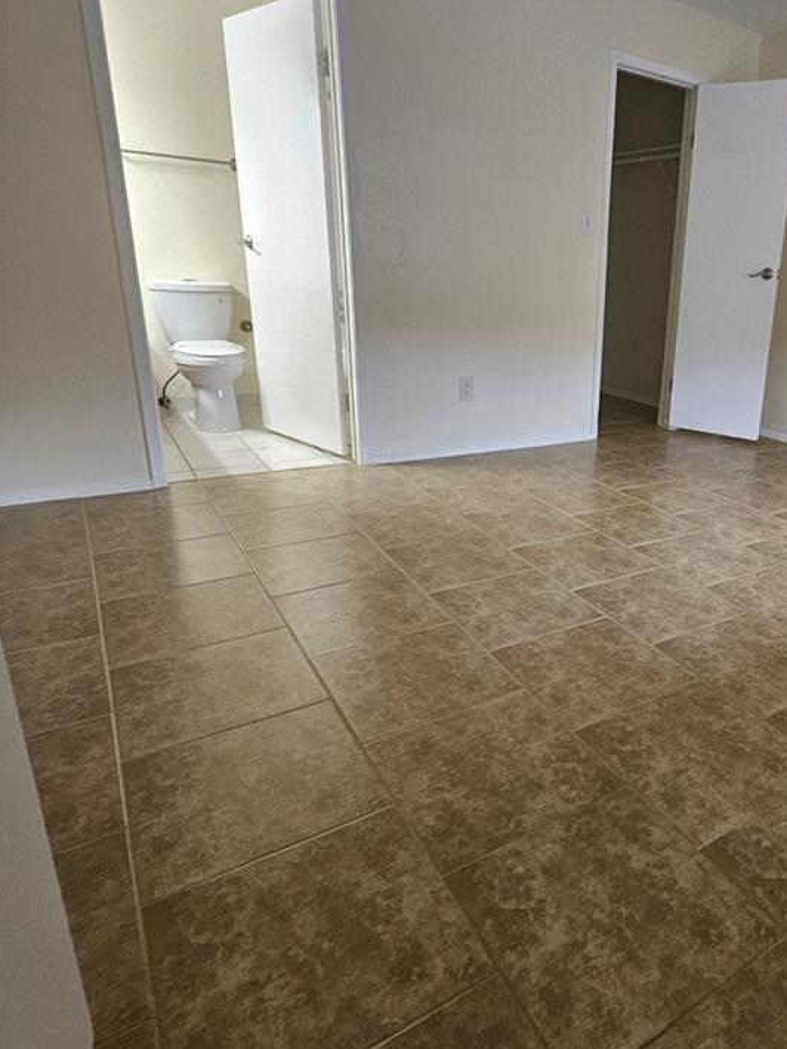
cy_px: 506
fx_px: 667
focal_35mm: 22
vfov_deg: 76.4
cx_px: 620
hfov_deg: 57.0
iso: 200
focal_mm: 1.74
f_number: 2.2
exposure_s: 1/60
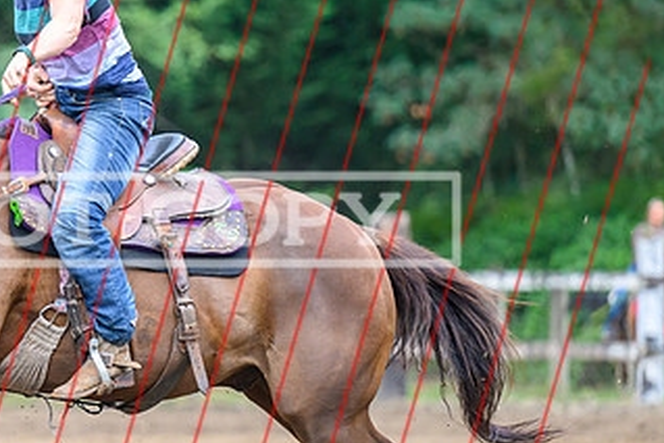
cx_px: -2
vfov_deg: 3.4
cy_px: 296
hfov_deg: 5.1
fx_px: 7473
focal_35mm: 405
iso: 2000
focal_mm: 165
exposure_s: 1/1600
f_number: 2.8
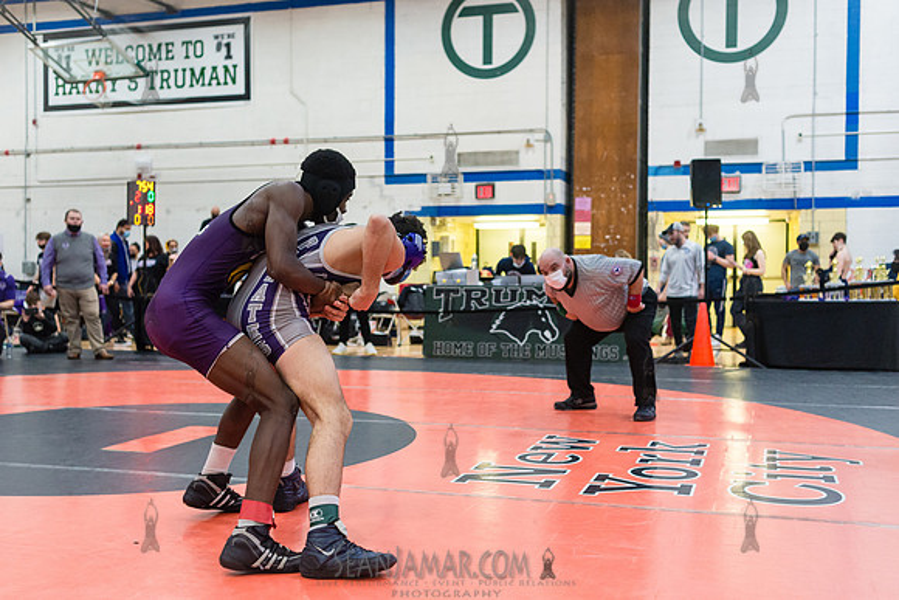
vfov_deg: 34.0
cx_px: 450
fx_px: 980
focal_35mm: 39
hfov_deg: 49.3
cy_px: 300
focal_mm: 35
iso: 4000
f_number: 3.5
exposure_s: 1/400
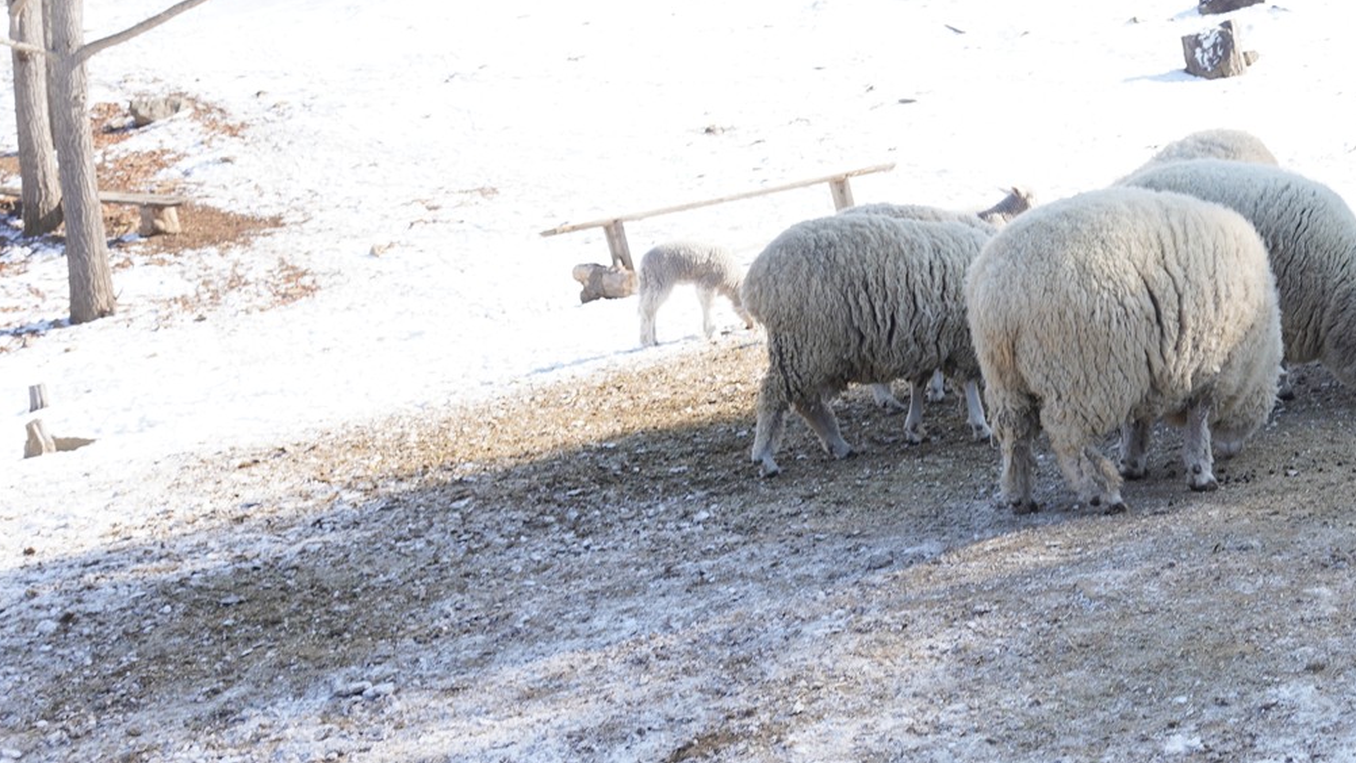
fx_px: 2481
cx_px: 1332
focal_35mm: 69
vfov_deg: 17.4
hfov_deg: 28.8
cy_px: 172
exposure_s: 1/100
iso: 100
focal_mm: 33
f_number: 8
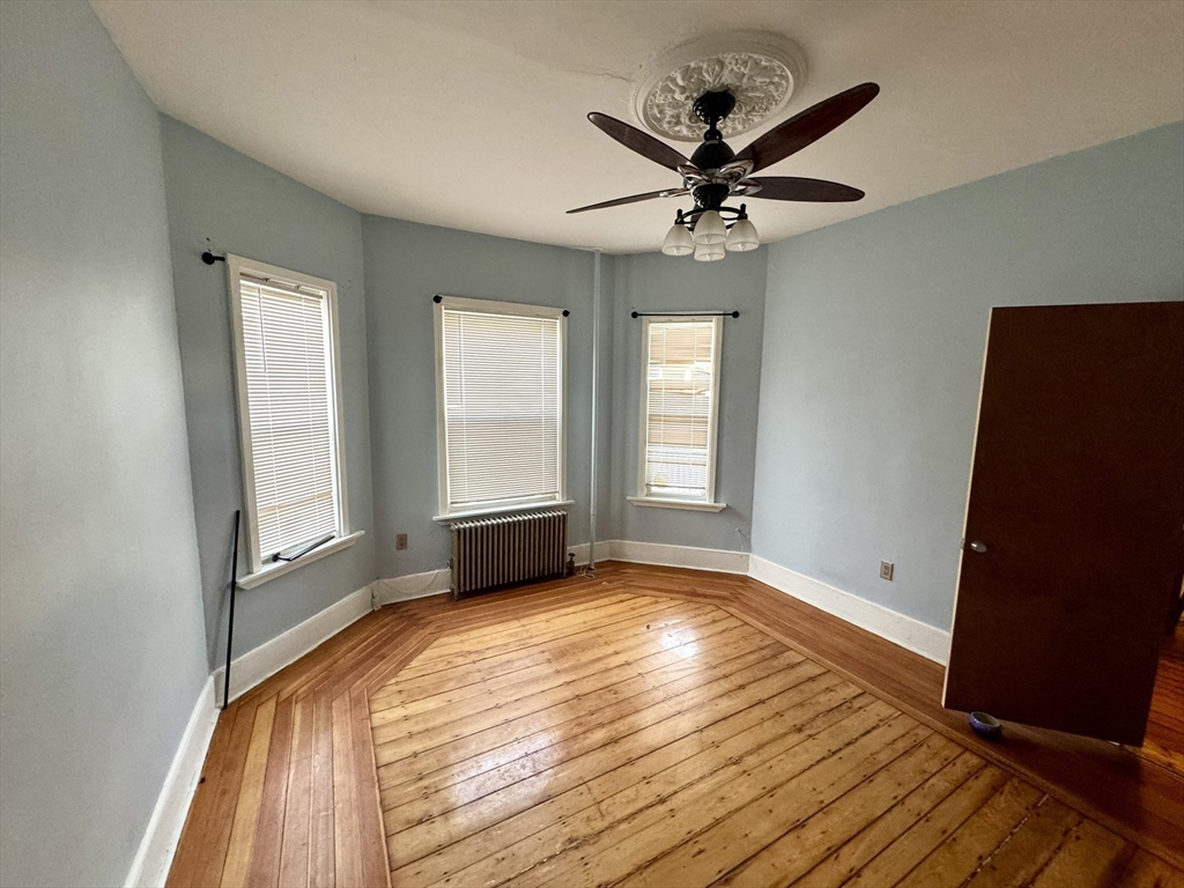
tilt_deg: -6.9
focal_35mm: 14
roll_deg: -1.4
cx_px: 592
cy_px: 444
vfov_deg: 85.7
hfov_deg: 102.1
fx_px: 479
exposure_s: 1/60
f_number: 2.2
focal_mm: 2.22
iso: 250
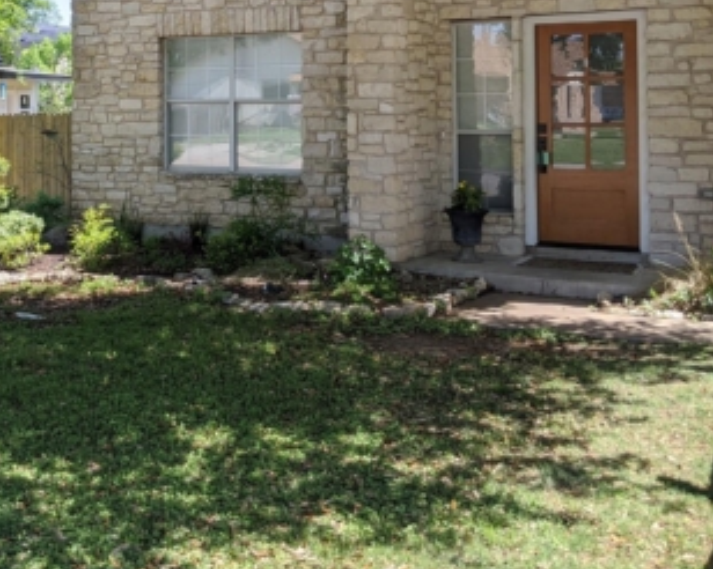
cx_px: 201
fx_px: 1054
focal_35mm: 50
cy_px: 72
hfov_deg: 36.7
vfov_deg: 29.2
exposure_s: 1/1235
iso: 53
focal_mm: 4.44
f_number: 1.8
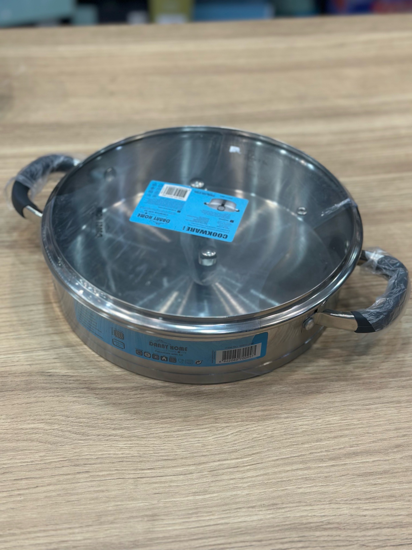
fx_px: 762
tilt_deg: -44.4
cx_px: 206
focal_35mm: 48
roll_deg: -1.8
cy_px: 275
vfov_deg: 39.7
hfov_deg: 30.3
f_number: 1.78
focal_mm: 6.86
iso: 64
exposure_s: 1/153
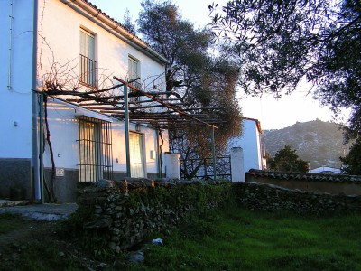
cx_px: 180
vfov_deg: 39.7
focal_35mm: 36
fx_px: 375
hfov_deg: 51.4
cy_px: 136
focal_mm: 6
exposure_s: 1/60
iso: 64
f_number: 3.2
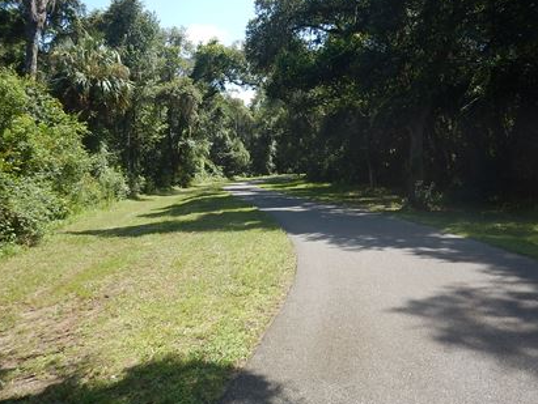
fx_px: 436
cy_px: 175
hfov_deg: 63.4
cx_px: 266
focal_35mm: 28
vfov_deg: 49.7
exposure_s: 1/800
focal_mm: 4.3
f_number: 2.8
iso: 125
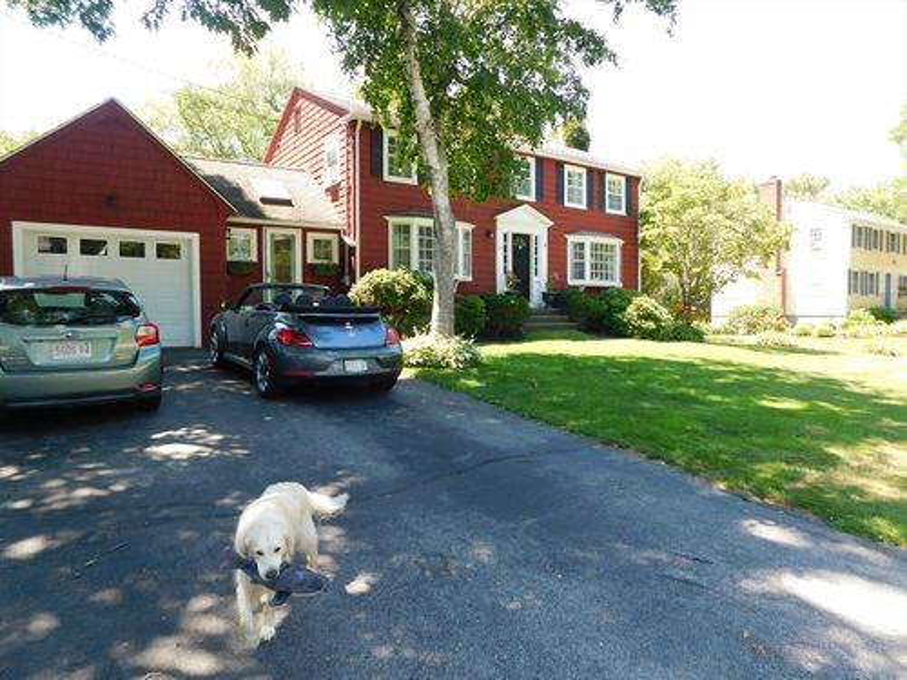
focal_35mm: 23
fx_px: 603
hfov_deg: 73.9
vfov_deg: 58.9
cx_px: 454
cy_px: 340
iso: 125
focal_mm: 4
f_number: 3
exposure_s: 1/200
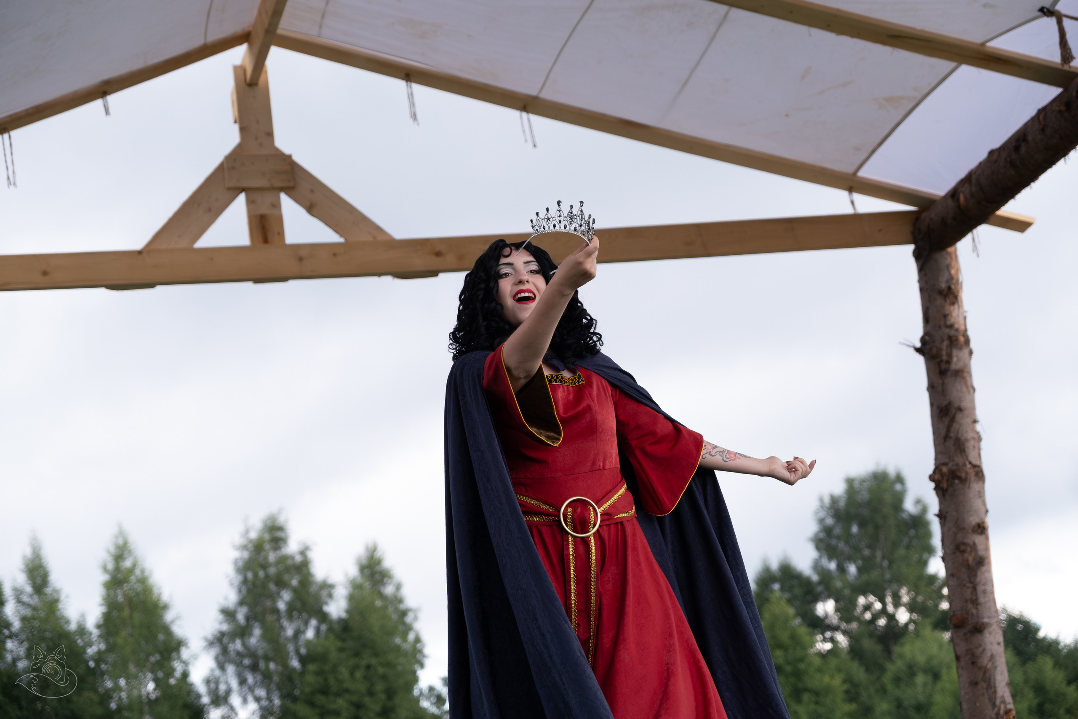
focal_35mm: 83
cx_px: 539
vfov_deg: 16.5
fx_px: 2485
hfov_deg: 24.5
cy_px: 360
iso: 800
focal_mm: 55
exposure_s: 1/800
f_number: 3.6
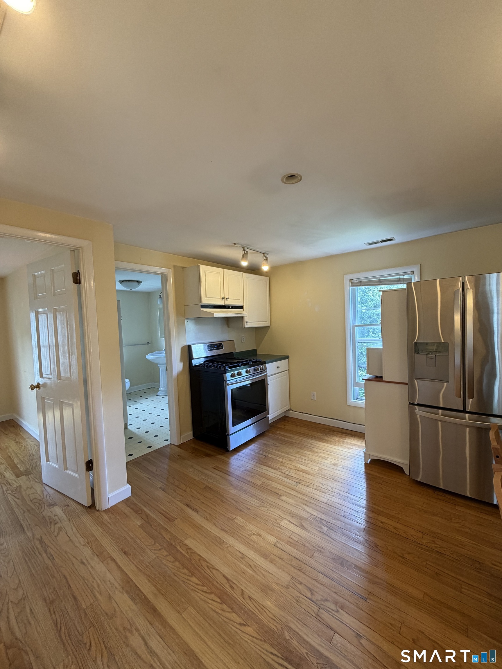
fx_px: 271
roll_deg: +2.2
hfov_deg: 85.7
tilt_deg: -2.8
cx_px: 251
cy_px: 334
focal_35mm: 14
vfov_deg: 102.1
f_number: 2.2
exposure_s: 1/60
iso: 200
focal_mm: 2.22
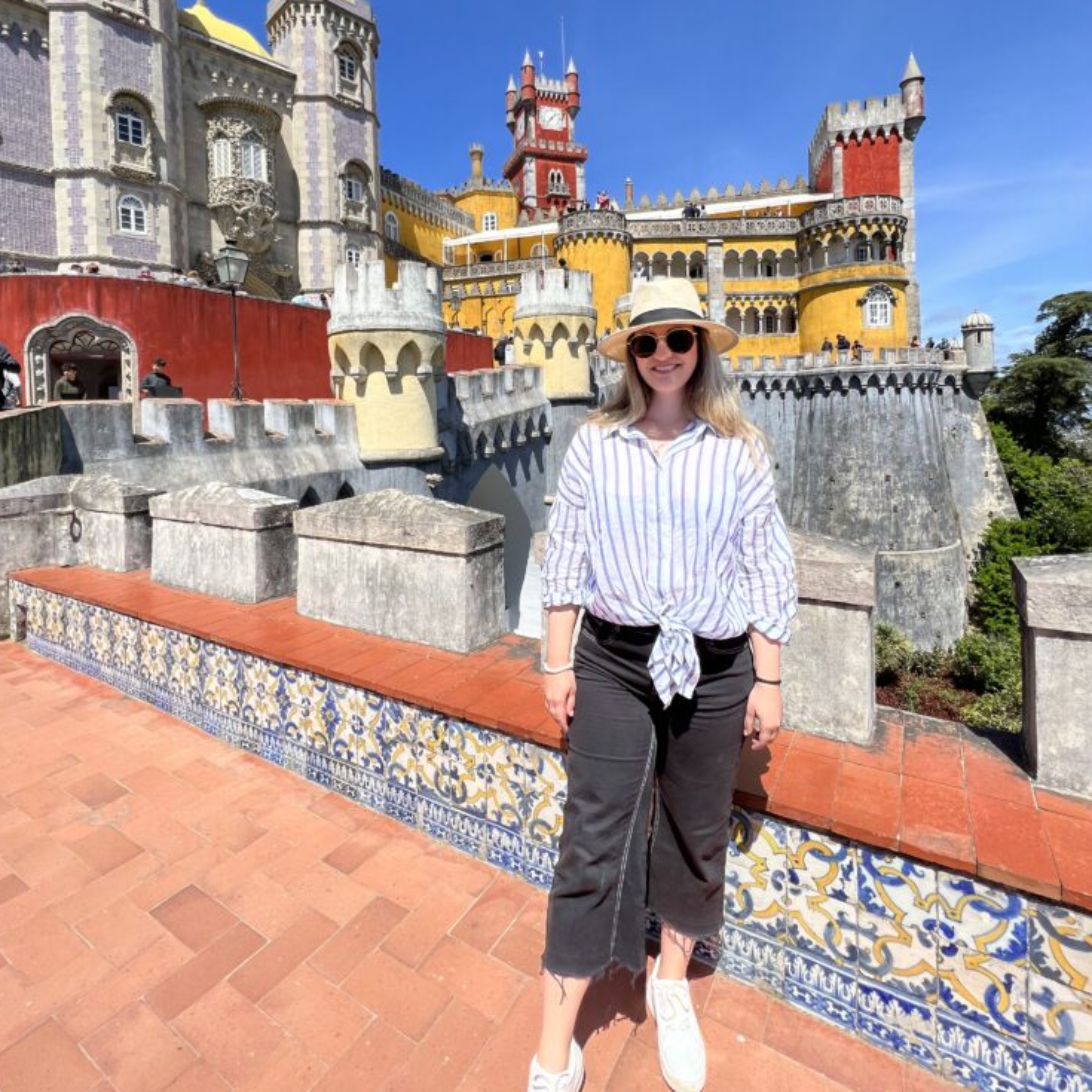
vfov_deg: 86.2
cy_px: 432
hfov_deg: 87.4
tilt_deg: -2.4
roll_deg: +0.1
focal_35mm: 16
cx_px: 527
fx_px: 571
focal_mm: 1.57
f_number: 1.8
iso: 32
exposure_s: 1/2421
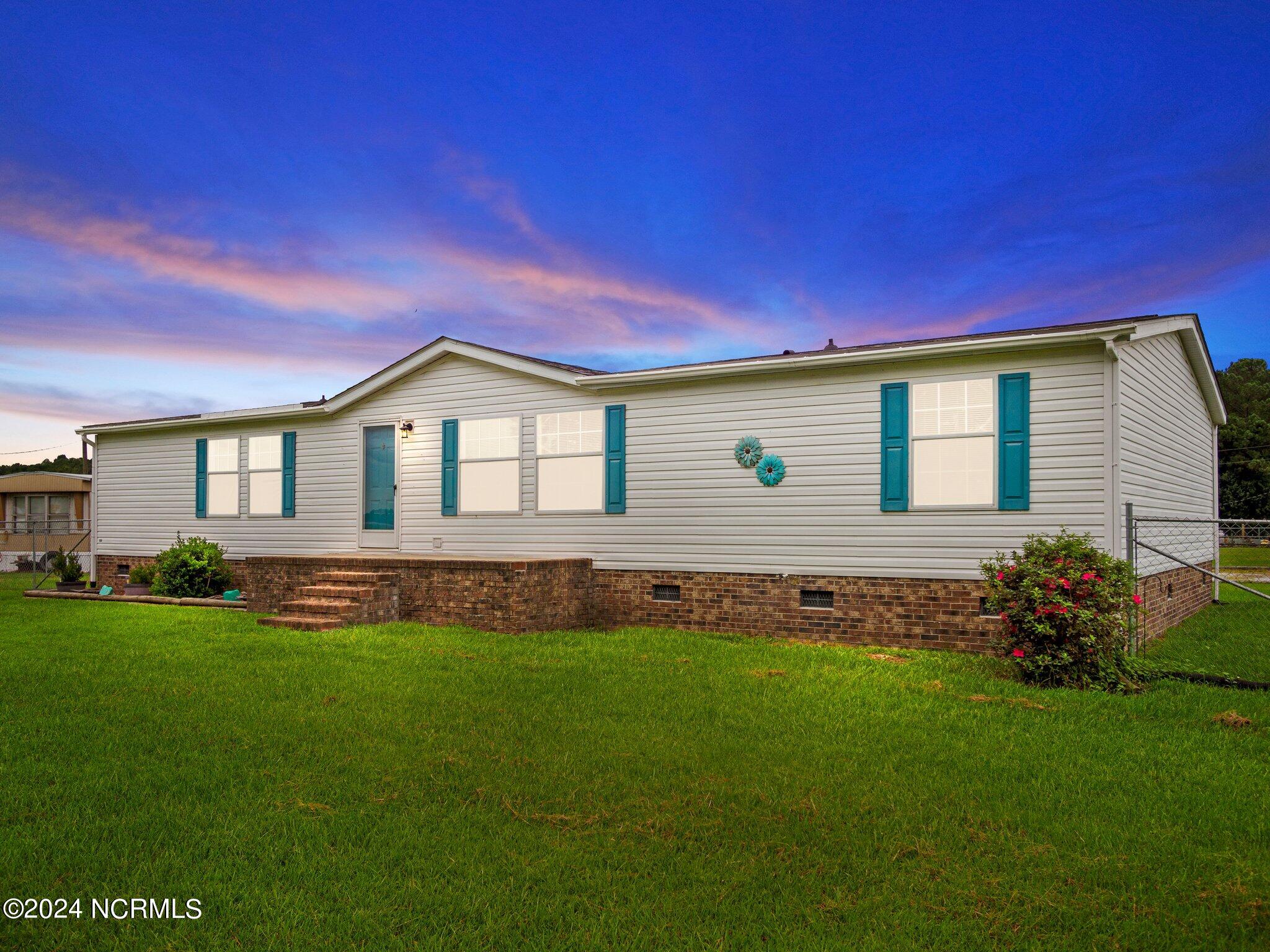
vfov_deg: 49.7
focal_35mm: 28
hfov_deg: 63.4
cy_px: 476
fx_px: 1027
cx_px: 635
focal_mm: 14
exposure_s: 1/1250
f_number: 4
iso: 200
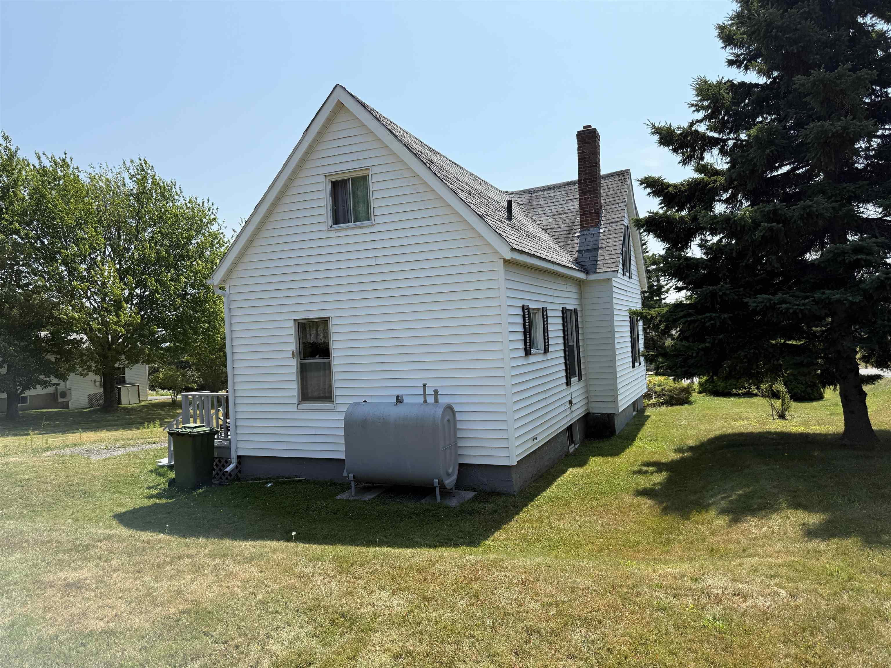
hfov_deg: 71.6
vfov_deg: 56.8
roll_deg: +4.3
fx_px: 618
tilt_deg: +0.2
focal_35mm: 24
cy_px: 334
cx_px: 446
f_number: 1.78
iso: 100
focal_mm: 6.76
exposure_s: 1/4167
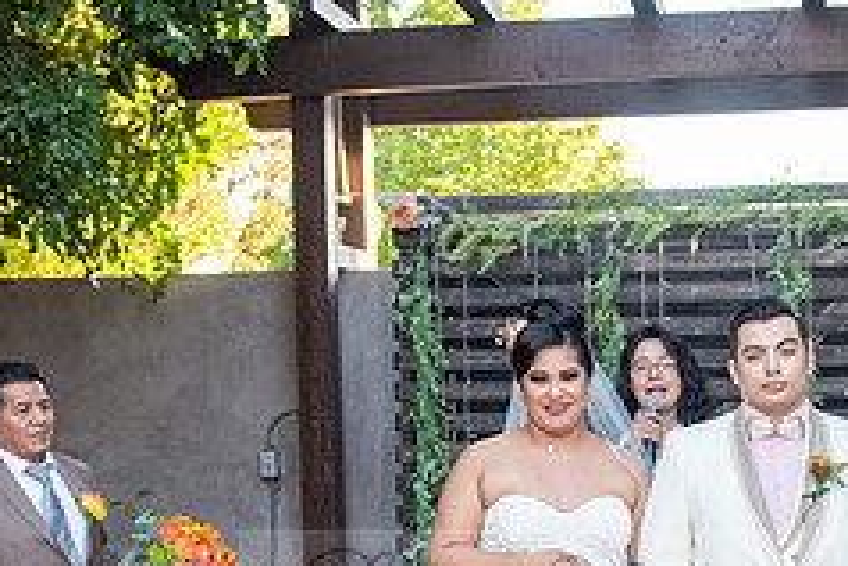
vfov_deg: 17.0
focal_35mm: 78
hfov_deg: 25.9
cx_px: 549
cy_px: 614
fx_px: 1838
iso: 640
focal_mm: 32
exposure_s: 1/250
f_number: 5
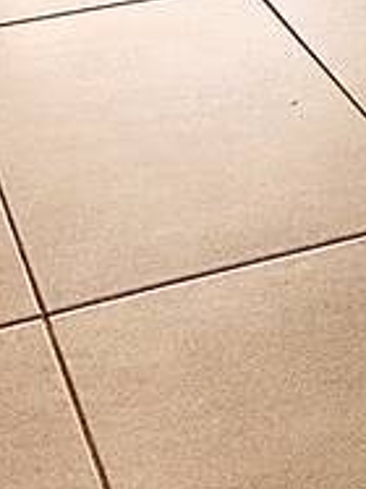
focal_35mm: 81
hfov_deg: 17.8
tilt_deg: -1.6
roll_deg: -0.2
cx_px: 5
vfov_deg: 15.9
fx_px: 1143
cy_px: -601
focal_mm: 2.22
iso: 500
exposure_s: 1/60
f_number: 2.2
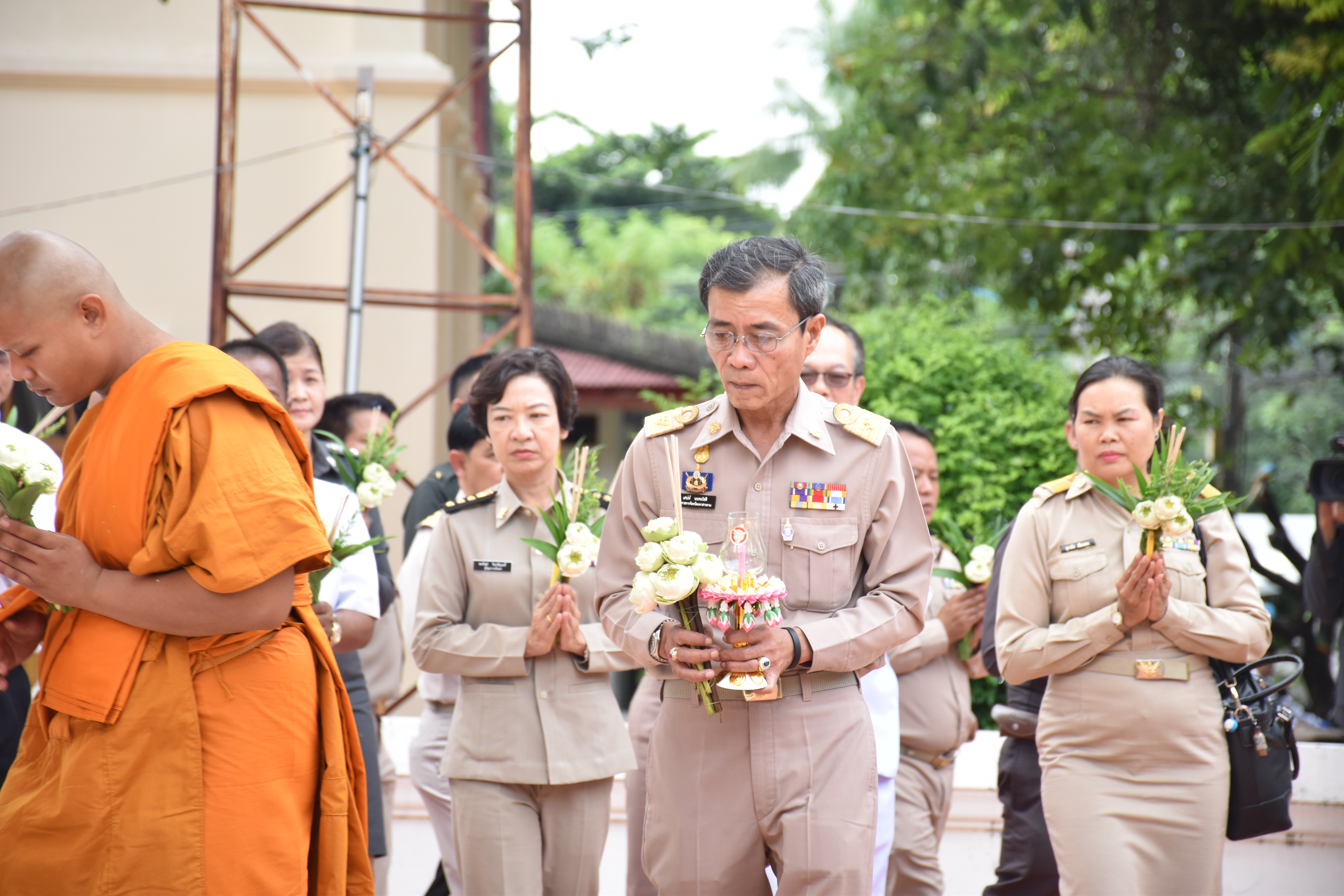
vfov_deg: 7.9
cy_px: 448
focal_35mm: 174
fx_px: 6495
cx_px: 672
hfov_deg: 11.8
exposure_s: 1/500
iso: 320
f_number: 5.6
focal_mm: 116
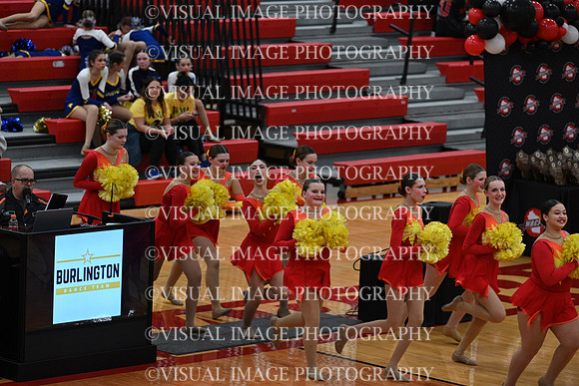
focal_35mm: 170
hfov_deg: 12.1
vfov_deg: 8.1
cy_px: 193
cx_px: 290
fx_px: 2735
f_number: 4
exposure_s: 1/400
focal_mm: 170
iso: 4000
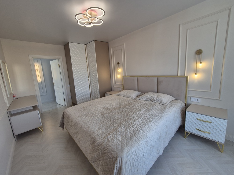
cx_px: 117
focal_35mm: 13
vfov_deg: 89.9
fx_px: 88
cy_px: 88
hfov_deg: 106.2
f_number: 2.2
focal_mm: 2.2
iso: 50
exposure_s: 1/50
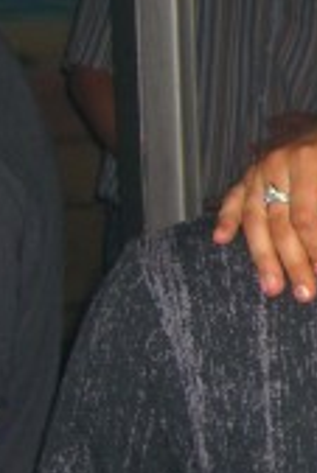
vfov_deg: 14.6
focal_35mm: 140
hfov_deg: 9.1
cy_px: 179
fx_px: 1845
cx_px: 684
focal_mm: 7.9
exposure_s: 1/60
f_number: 2.8
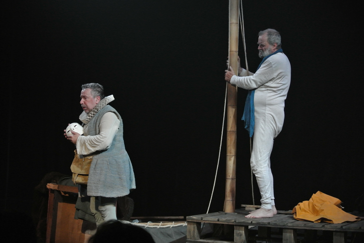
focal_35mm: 81
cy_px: 122
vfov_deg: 16.9
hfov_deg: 25.0
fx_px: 820
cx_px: 182
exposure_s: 1/80
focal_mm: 30
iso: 900
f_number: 3.8
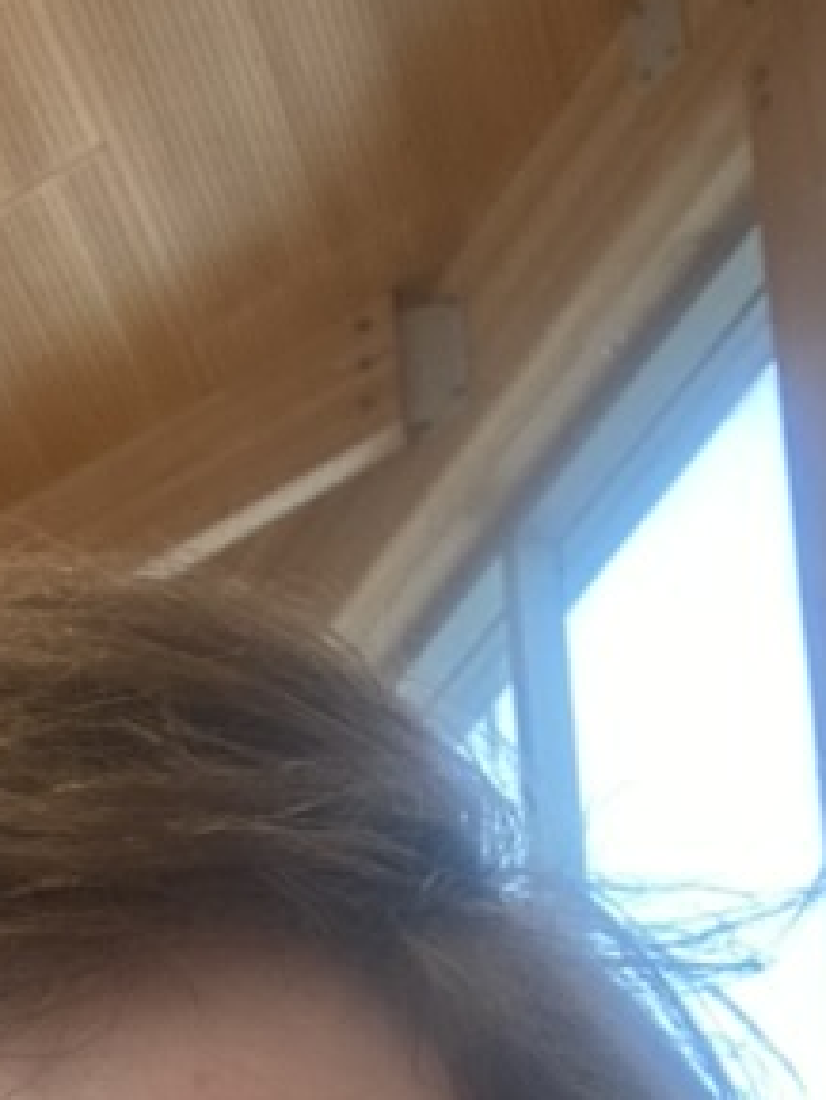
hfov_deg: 13.0
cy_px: 1629
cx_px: 72
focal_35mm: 113
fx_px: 3593
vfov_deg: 16.0
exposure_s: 1/50
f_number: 2.2
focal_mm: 2.87
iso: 125
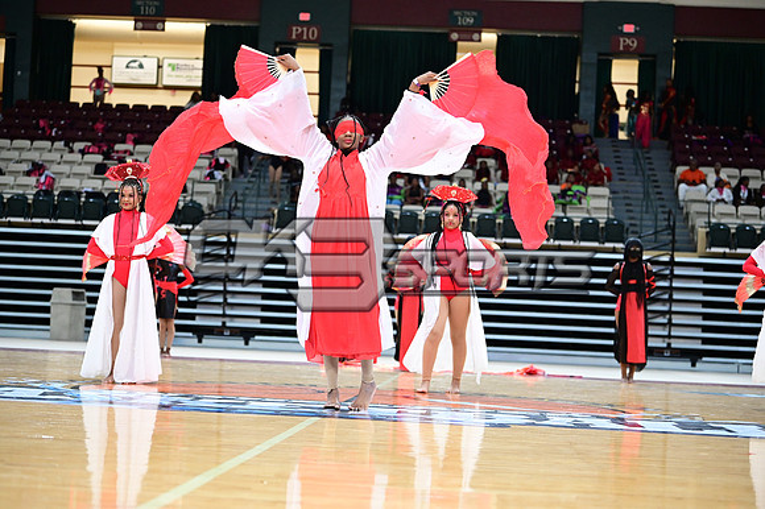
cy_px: 254
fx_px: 1487
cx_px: 382
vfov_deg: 19.4
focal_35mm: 70
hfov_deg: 28.9
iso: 6400
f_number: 3.2
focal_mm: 70
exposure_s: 1/1000
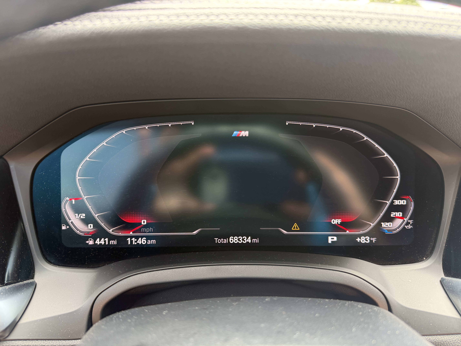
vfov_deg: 56.8
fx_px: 320
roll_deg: +0.0
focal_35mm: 24
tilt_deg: -21.2
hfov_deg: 71.6
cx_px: 230
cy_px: 173
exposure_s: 1/88
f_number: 1.78
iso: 200
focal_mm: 6.76
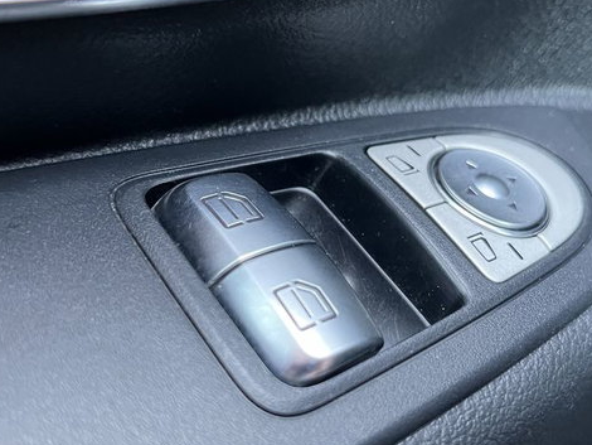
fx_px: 719
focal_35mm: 42
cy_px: 246
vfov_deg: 34.3
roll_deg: -1.5
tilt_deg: -31.4
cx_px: 320
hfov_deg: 44.7
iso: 500
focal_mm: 5.1
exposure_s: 1/50
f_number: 1.6
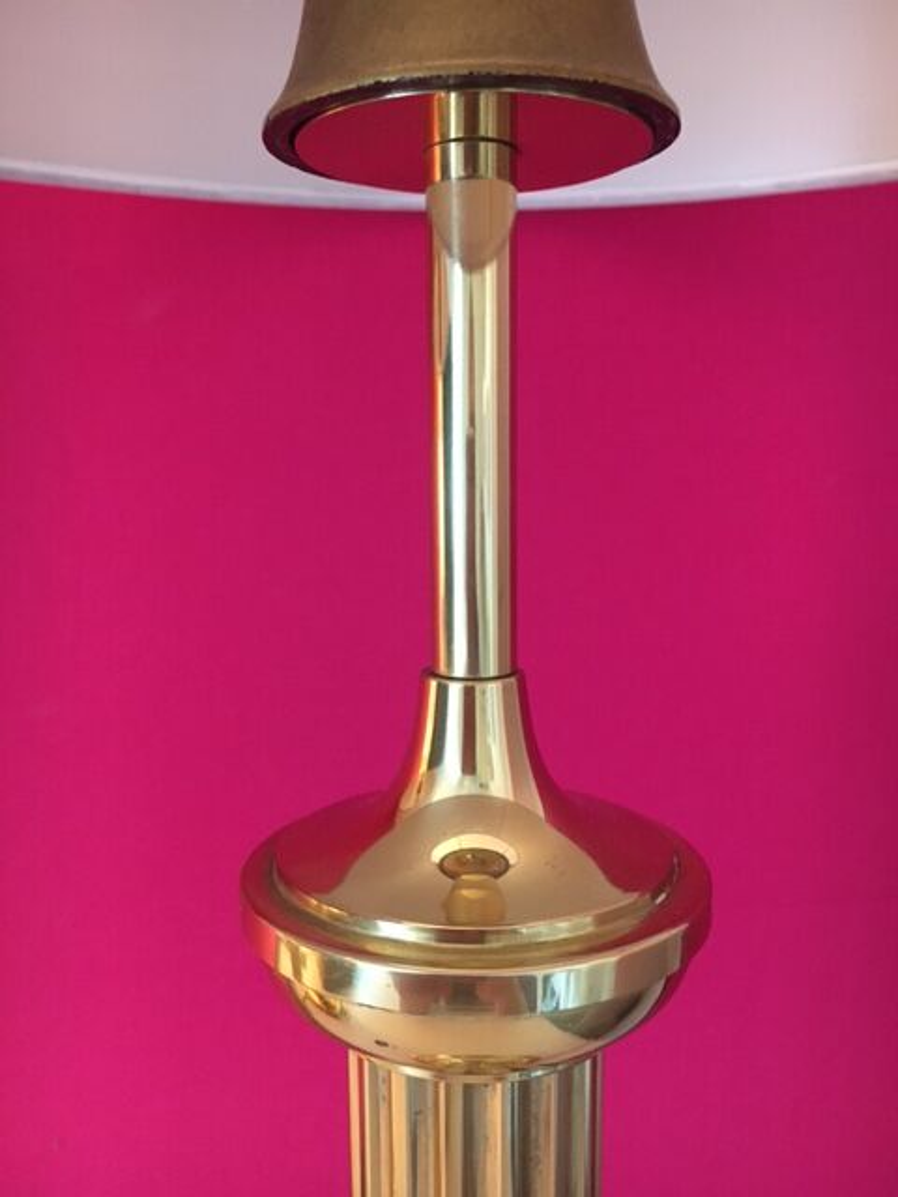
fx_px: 1003
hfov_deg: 48.2
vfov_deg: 61.7
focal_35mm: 29
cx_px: 449
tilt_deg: -8.4
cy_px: 598
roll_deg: +1.5
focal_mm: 4.15
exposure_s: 1/17
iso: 250
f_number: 2.2
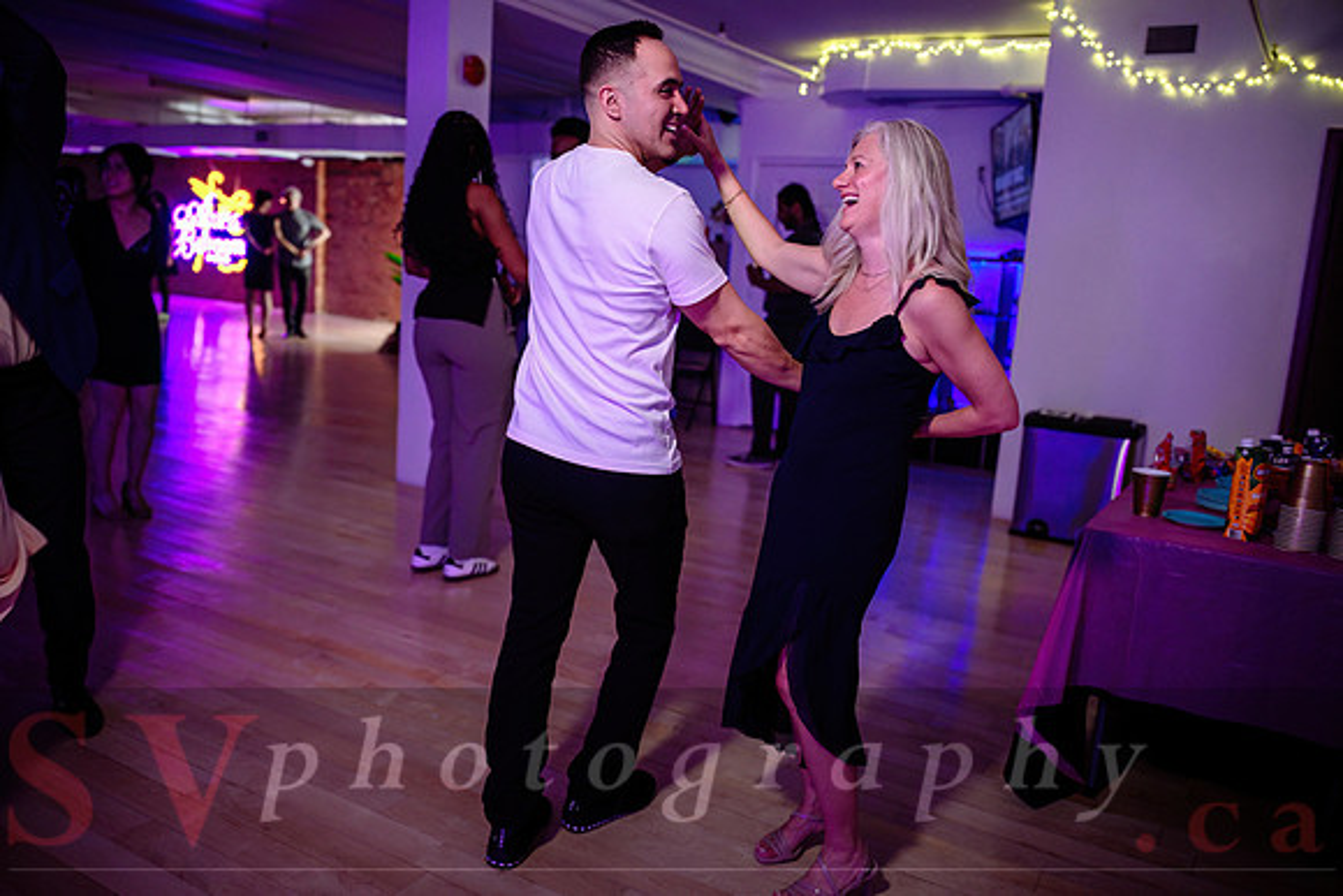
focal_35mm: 28
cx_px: 672
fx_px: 1045
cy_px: 448
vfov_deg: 46.4
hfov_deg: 65.5
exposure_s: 1/200
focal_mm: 28
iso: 2000
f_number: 2
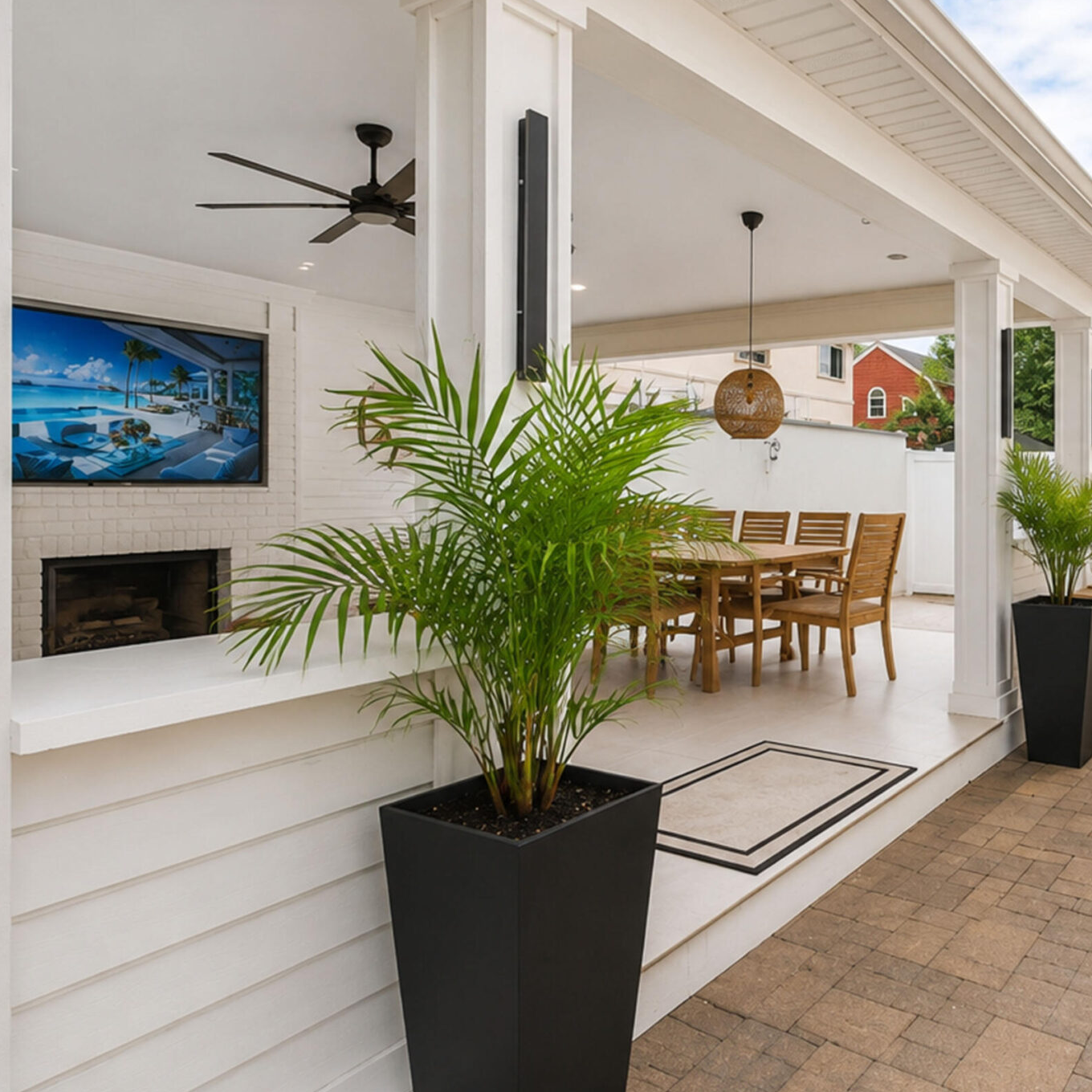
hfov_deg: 60.1
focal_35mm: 24
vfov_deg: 64.9
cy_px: 501
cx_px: 865
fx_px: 857
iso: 500
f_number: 10
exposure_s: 1/100
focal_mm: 10
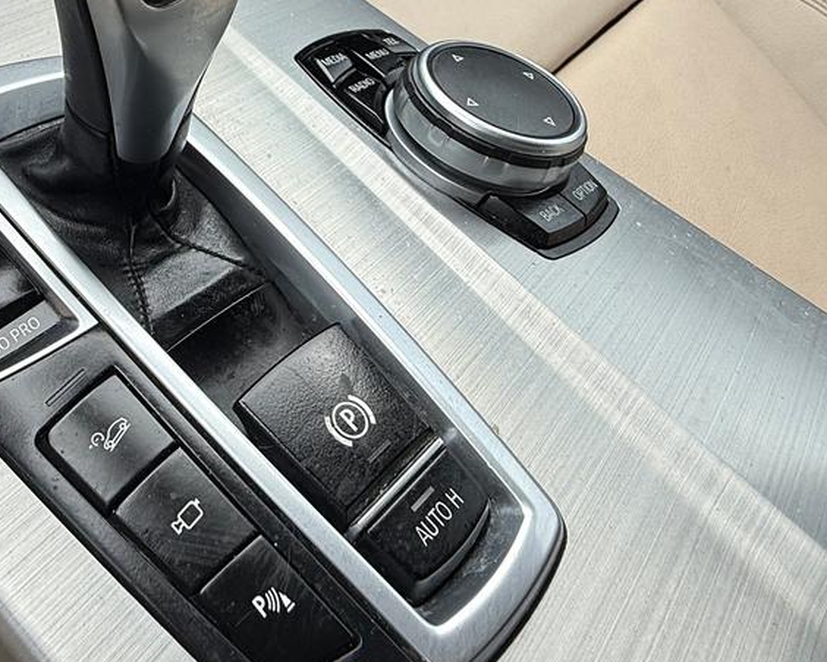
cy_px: 106
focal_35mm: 31
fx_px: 759
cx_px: 195
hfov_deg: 54.2
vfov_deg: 44.1
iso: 50
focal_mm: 2.22
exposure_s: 1/297
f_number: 2.2
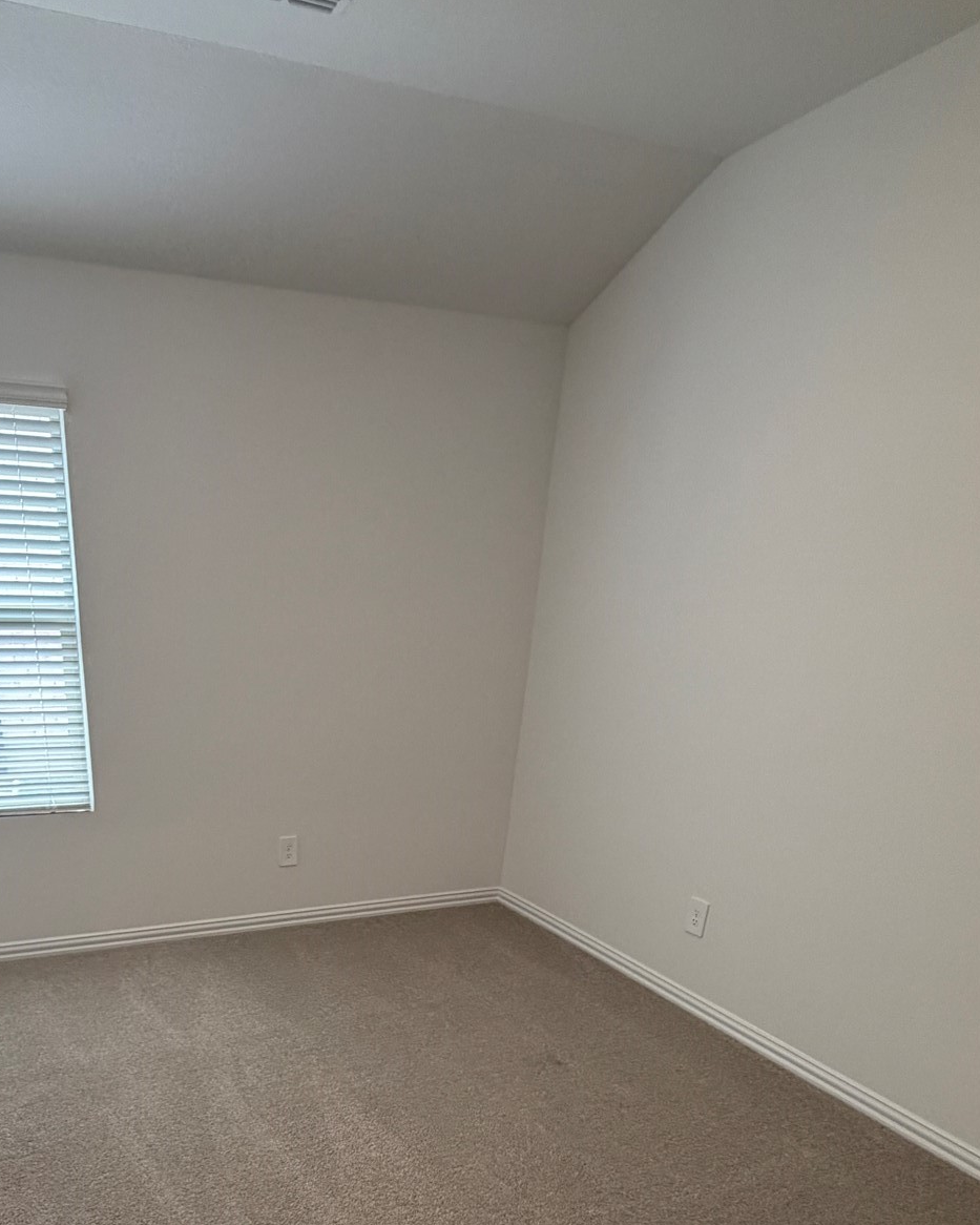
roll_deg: -0.3
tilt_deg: -23.7
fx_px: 870
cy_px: 969
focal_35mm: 24
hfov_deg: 56.8
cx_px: 287
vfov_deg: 64.5
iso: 250
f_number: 2.2
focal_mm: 2.22
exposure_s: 1/120
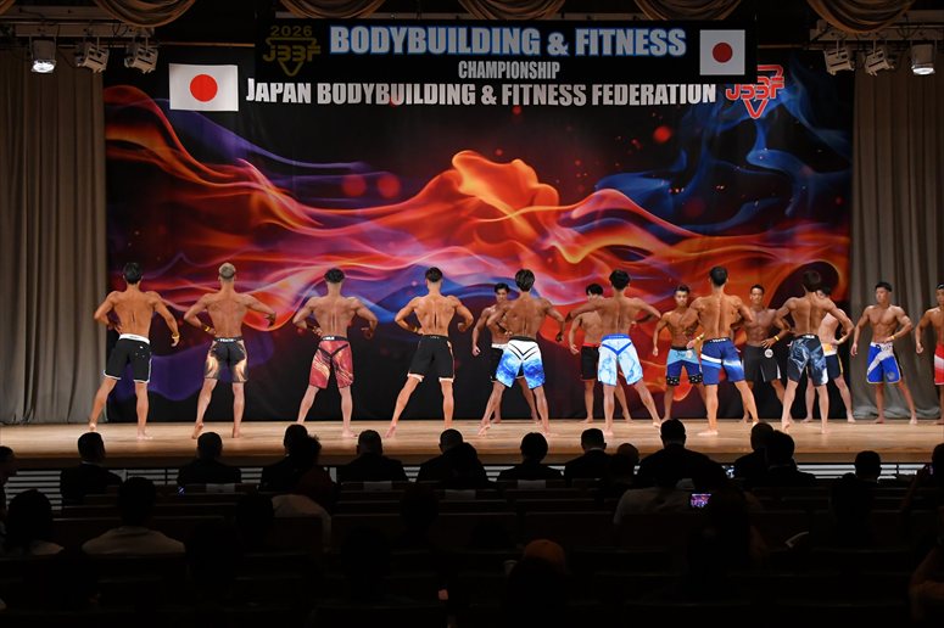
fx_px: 1887
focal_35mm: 72
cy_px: 314
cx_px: 472
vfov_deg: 18.9
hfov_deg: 28.1
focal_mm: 48
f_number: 5.6
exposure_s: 1/400
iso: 3200
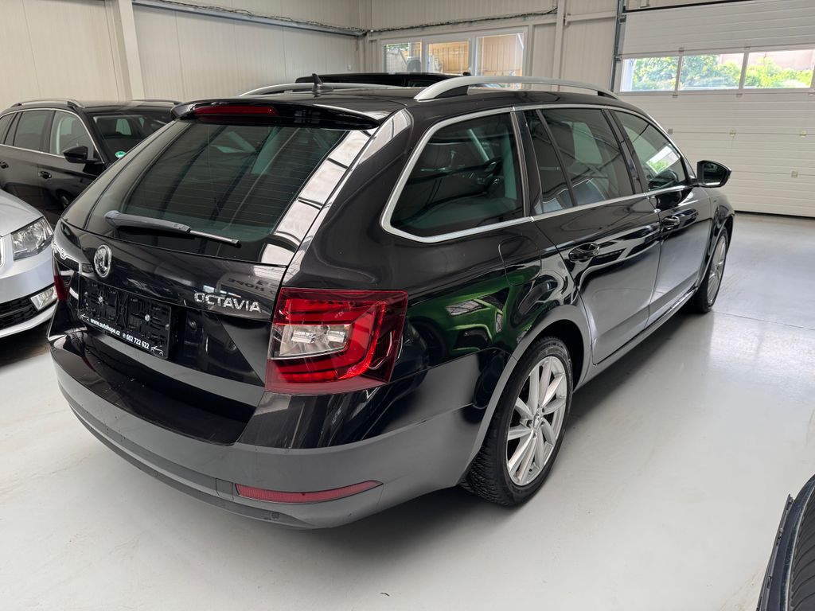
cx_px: 408
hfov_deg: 71.6
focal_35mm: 24
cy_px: 306
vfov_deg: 56.8
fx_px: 565
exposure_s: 1/121
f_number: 1.78
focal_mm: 6.76
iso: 125
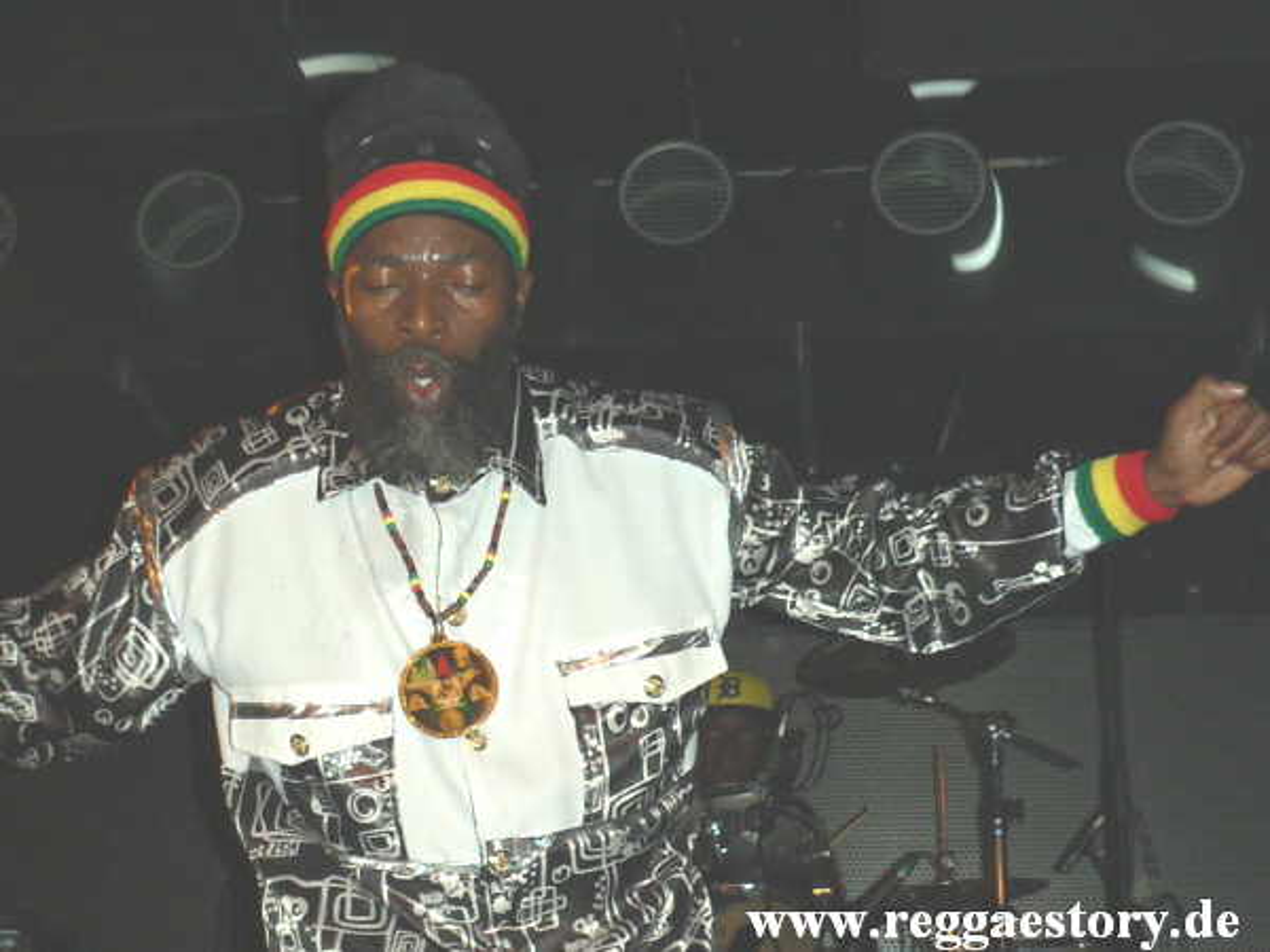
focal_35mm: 35
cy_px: 476
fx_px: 1284
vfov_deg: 40.7
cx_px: 635
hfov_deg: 52.6
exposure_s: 1/60
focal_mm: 6
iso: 100
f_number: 2.8
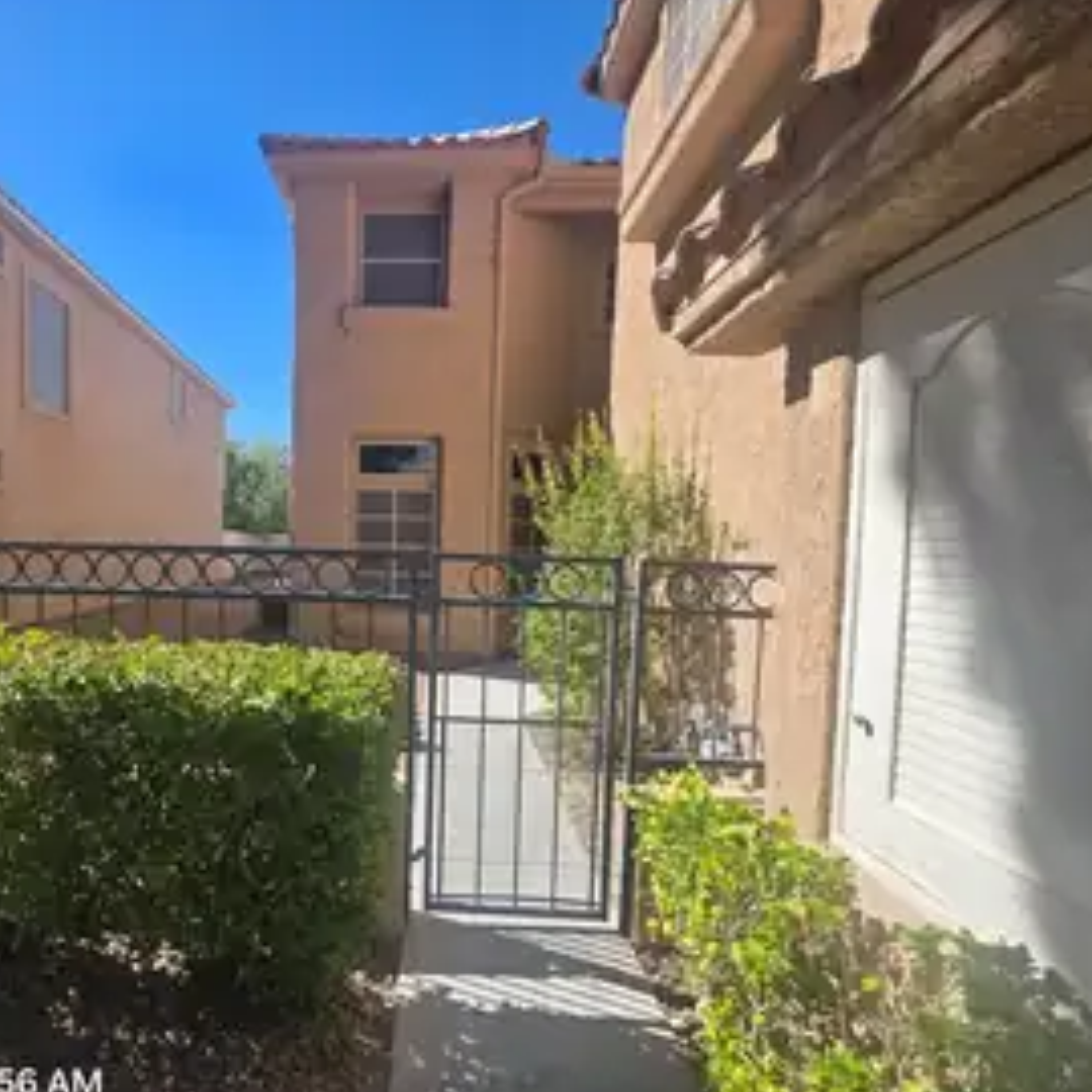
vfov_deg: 83.9
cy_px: 578
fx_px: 607
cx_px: 376
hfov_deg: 81.5
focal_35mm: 17
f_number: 1.9
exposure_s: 1/1819
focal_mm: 2.2
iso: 40
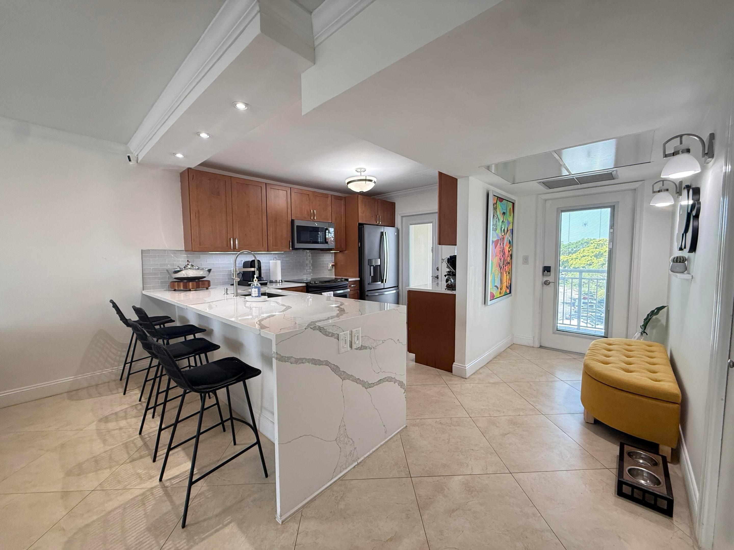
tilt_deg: -3.9
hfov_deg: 102.1
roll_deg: +0.4
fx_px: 297
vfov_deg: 85.7
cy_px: 275
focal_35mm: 14
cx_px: 367
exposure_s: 1/120
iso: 200
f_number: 2.2
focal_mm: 2.22
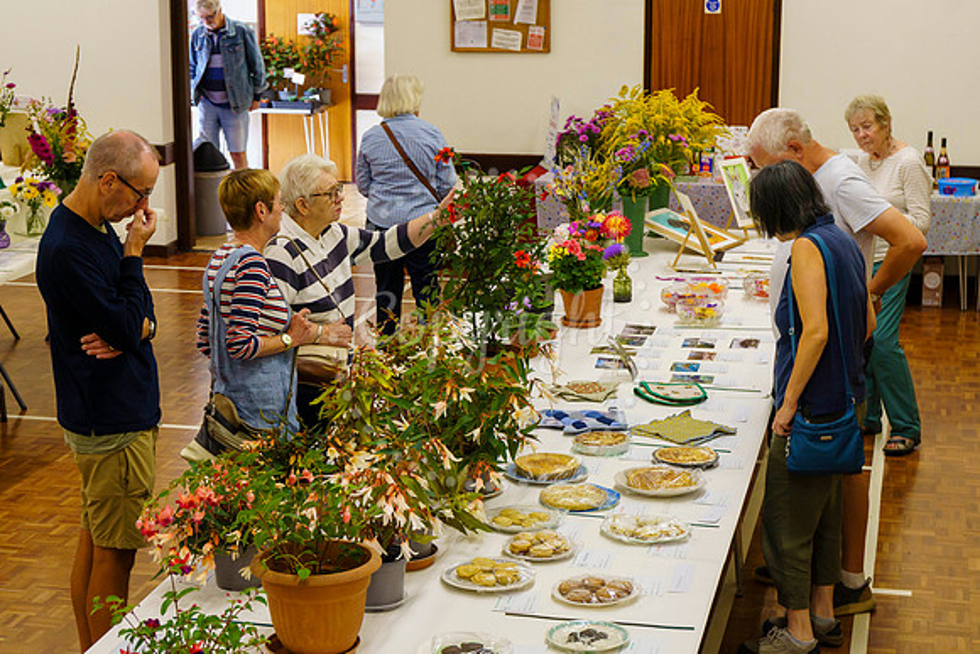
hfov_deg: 28.1
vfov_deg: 18.9
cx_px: 490
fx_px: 1960
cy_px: 327
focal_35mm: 72
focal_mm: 48
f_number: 5.6
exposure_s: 1/60
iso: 1250
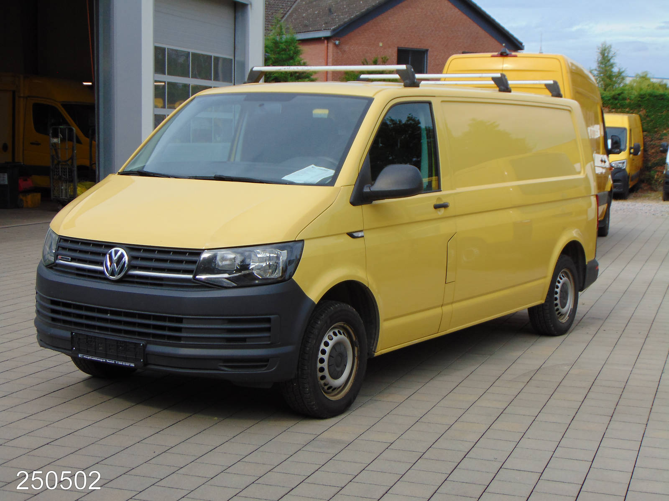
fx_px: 1160
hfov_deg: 32.2
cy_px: 250
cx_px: 334
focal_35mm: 60
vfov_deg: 24.4
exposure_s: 1/1000
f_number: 3.6
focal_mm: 10.8
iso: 80
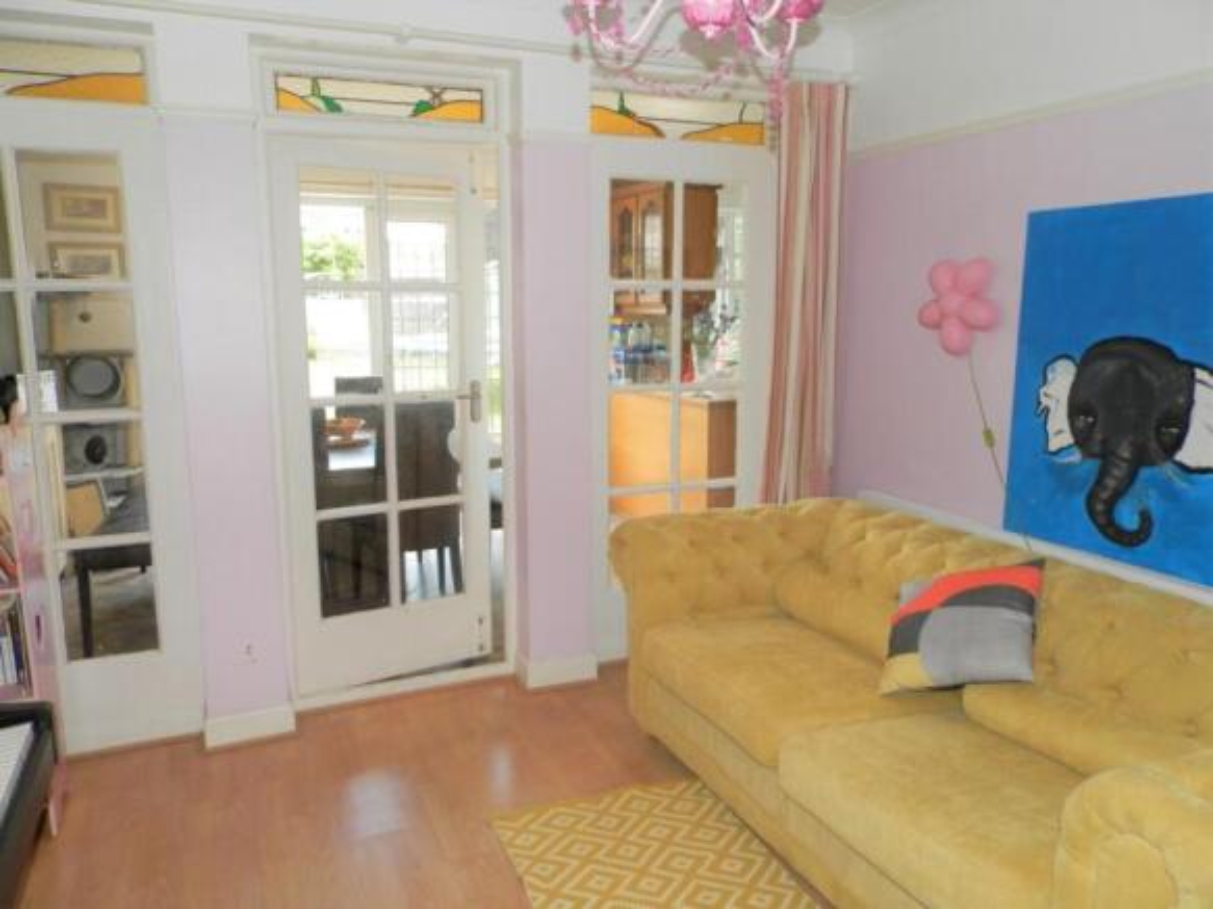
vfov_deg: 54.9
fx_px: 876
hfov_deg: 69.4
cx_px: 606
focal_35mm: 25
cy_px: 454
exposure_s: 1/30
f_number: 3.1
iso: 100
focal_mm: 4.5
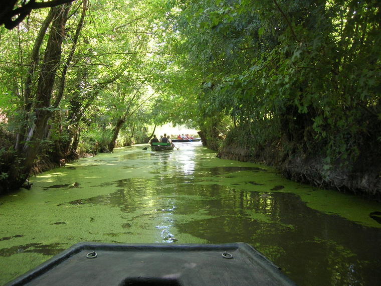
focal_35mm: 34
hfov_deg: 54.0
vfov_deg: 41.8
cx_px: 190
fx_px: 374
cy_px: 143
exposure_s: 1/30.5
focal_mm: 5.7
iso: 72
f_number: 2.9
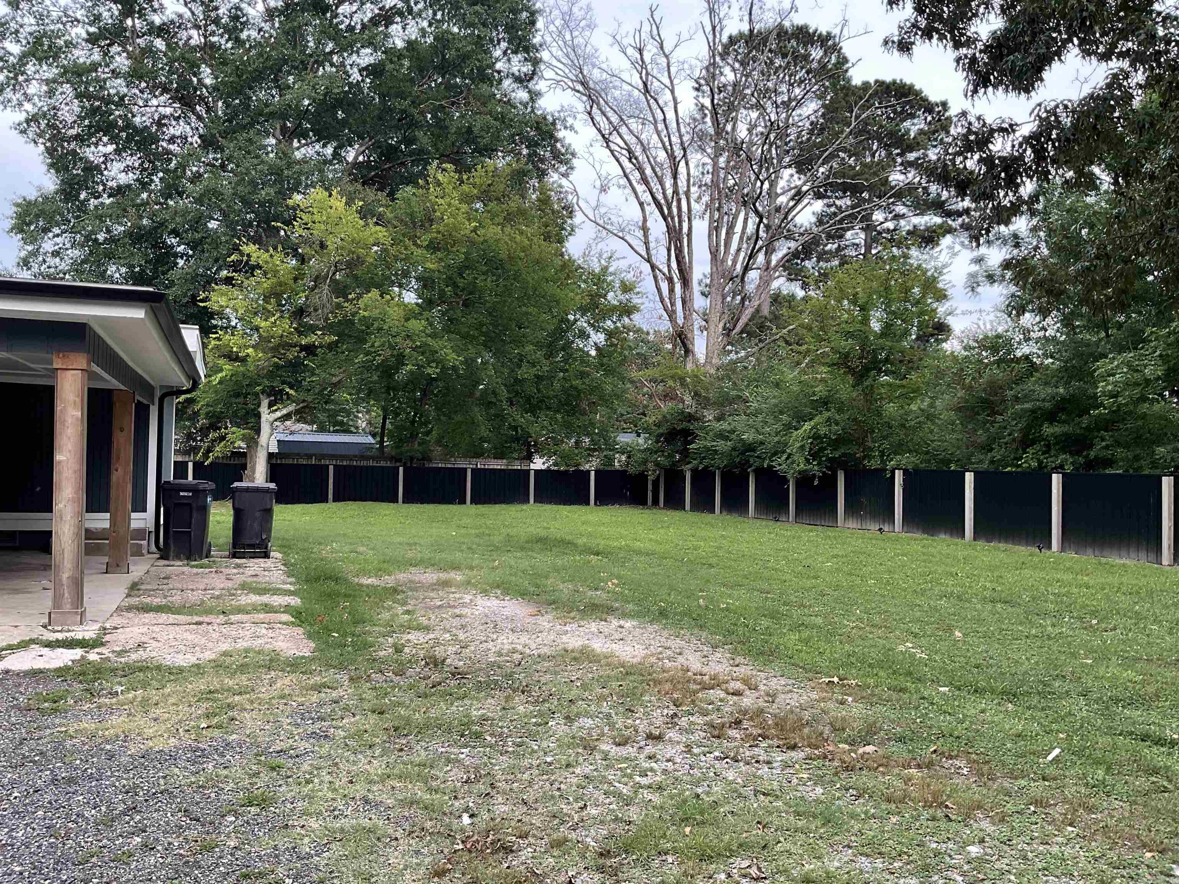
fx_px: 988
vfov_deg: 48.2
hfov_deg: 61.7
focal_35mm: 29
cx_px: 590
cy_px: 442
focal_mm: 3
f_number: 1.8
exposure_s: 1/120
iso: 40
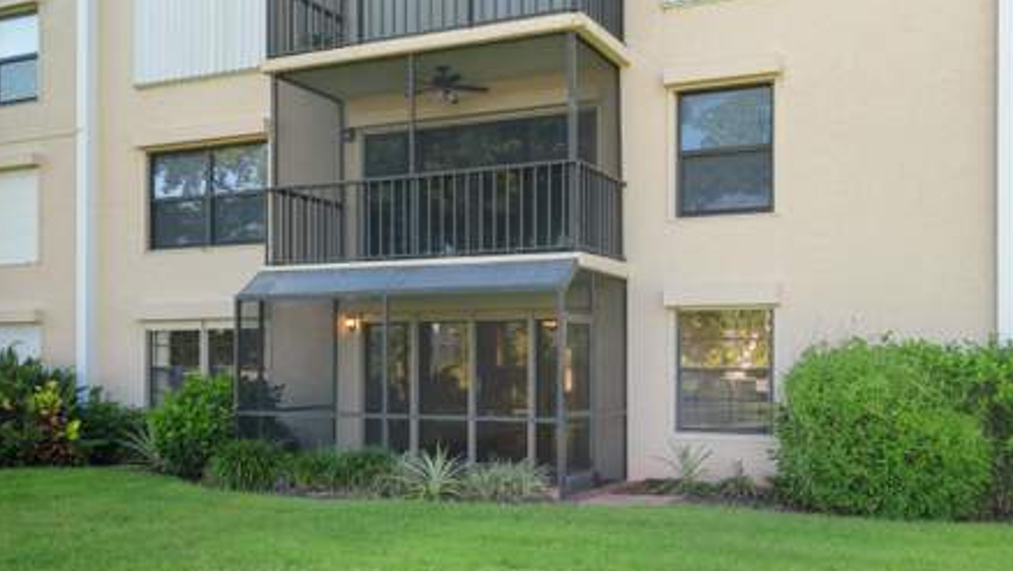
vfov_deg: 30.3
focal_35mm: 39
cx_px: 460
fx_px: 1048
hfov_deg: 51.5
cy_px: 365
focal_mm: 34
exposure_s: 1/640
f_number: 8
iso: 2000
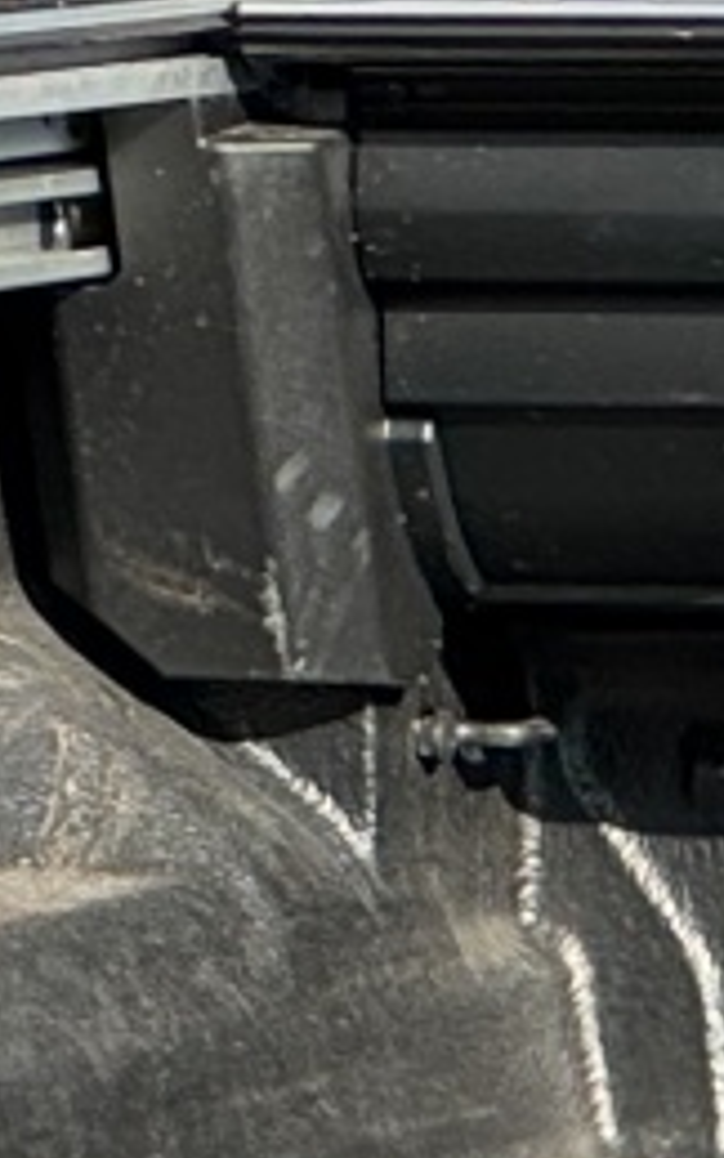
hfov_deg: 2.2
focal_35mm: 599
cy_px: 834
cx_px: 1631
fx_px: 18900
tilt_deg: -8.0
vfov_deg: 3.5
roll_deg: -3.4
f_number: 2.8
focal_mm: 9
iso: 25
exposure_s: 1/363
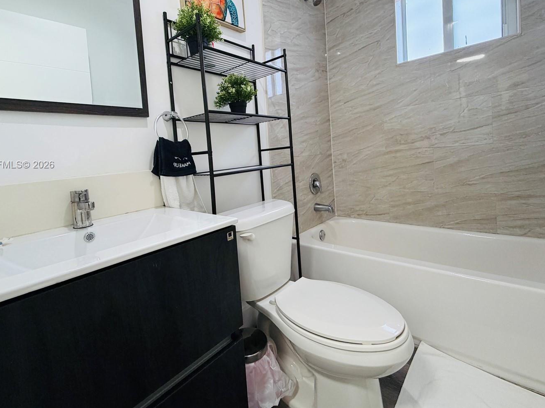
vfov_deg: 74.0
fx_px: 268
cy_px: 165
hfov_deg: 90.9
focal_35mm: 17
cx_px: 256
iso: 250
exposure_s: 1/120
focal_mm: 2.22
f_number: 2.2
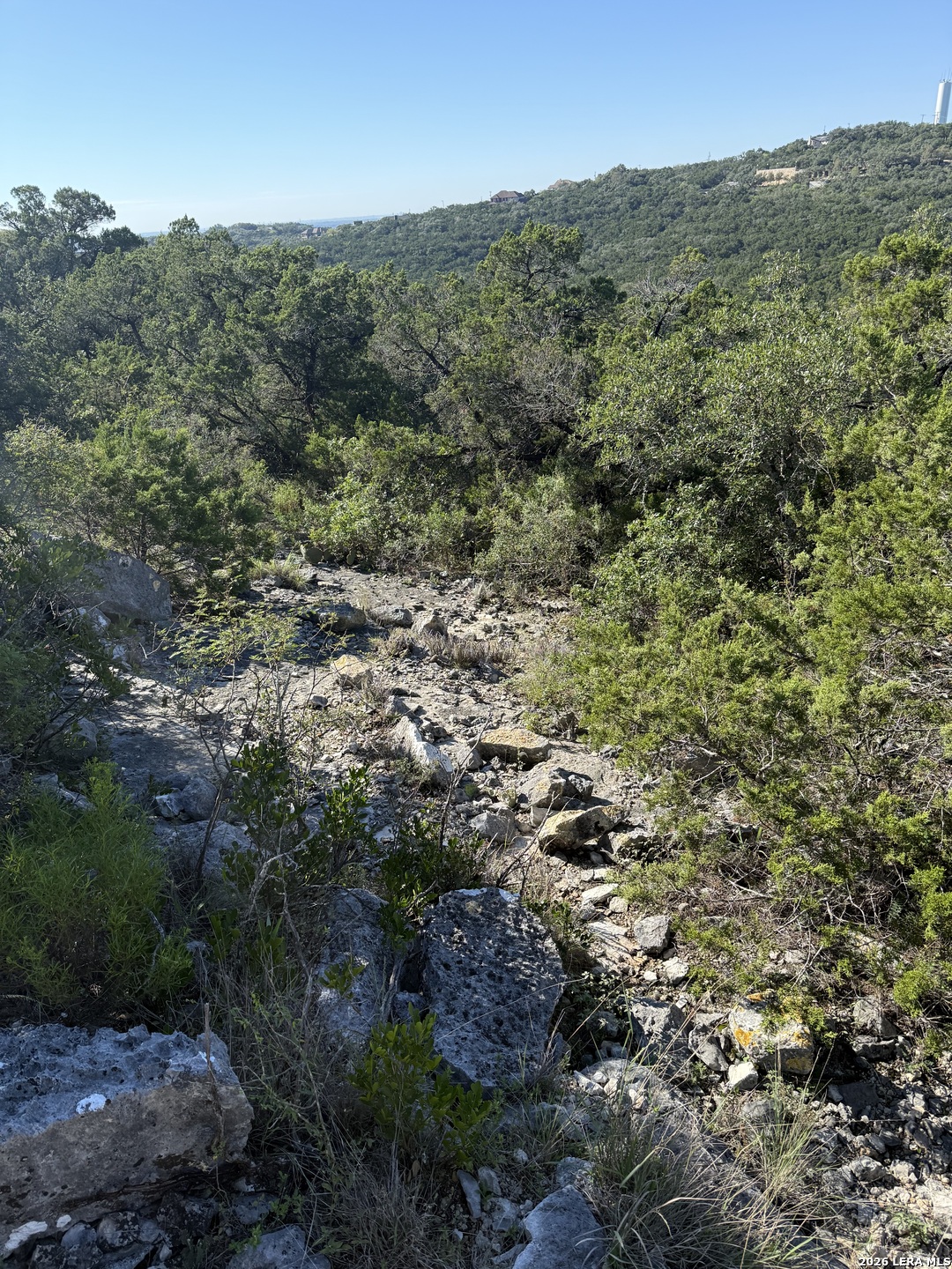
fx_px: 880
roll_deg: +2.9
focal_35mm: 24
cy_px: 634
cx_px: 476
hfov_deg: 56.8
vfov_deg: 71.6
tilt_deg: -25.7
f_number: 1.78
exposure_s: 1/2445
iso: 100
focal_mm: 6.76
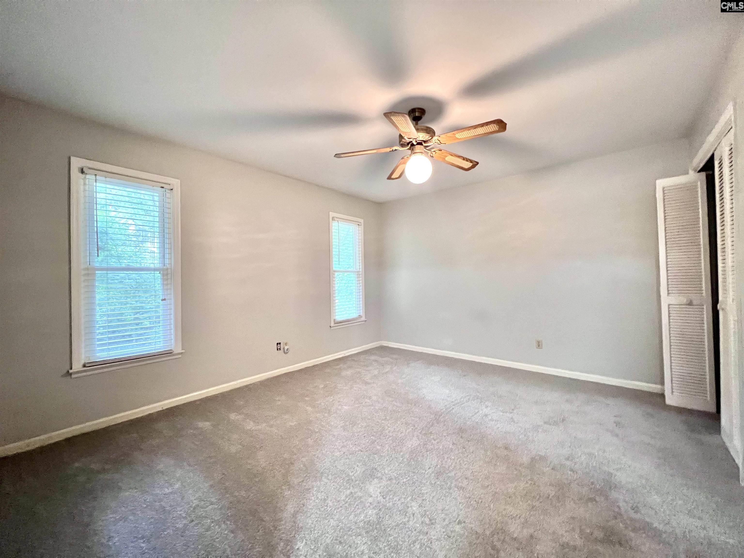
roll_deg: +0.8
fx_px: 279
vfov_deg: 89.9
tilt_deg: -1.6
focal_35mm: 13
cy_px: 279
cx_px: 372
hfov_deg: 106.2
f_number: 1.8
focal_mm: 1.57
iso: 640
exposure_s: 1/40
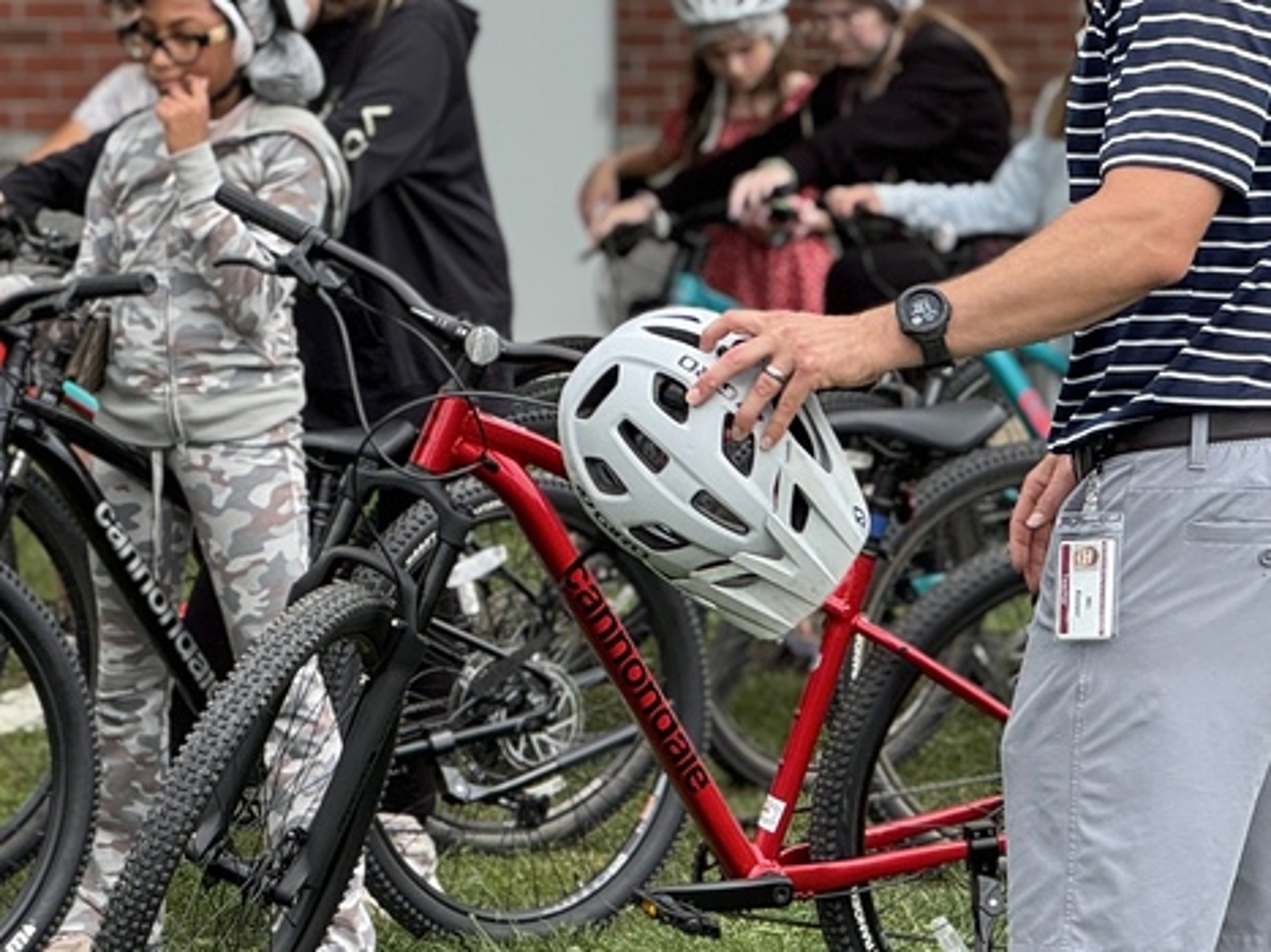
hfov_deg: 11.7
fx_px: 6204
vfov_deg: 8.8
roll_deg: -0.1
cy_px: 462
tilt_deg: -3.8
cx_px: 479
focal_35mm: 169
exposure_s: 1/184
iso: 25
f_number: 2.8
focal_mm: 9
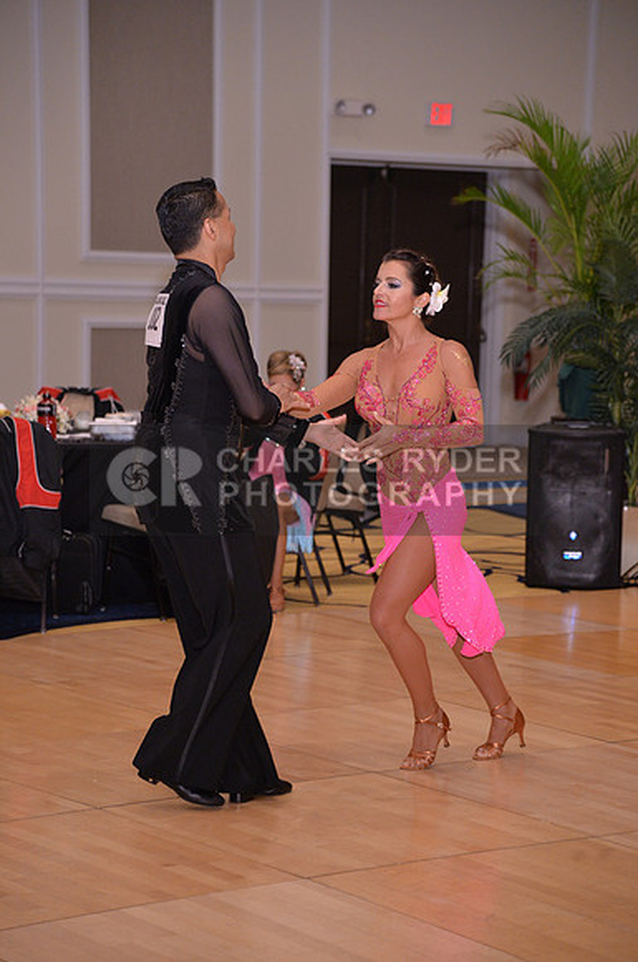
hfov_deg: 13.9
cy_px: 481
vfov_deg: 20.8
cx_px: 319
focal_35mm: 98
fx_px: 2613
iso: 2000
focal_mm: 98
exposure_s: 1/250
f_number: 4.5
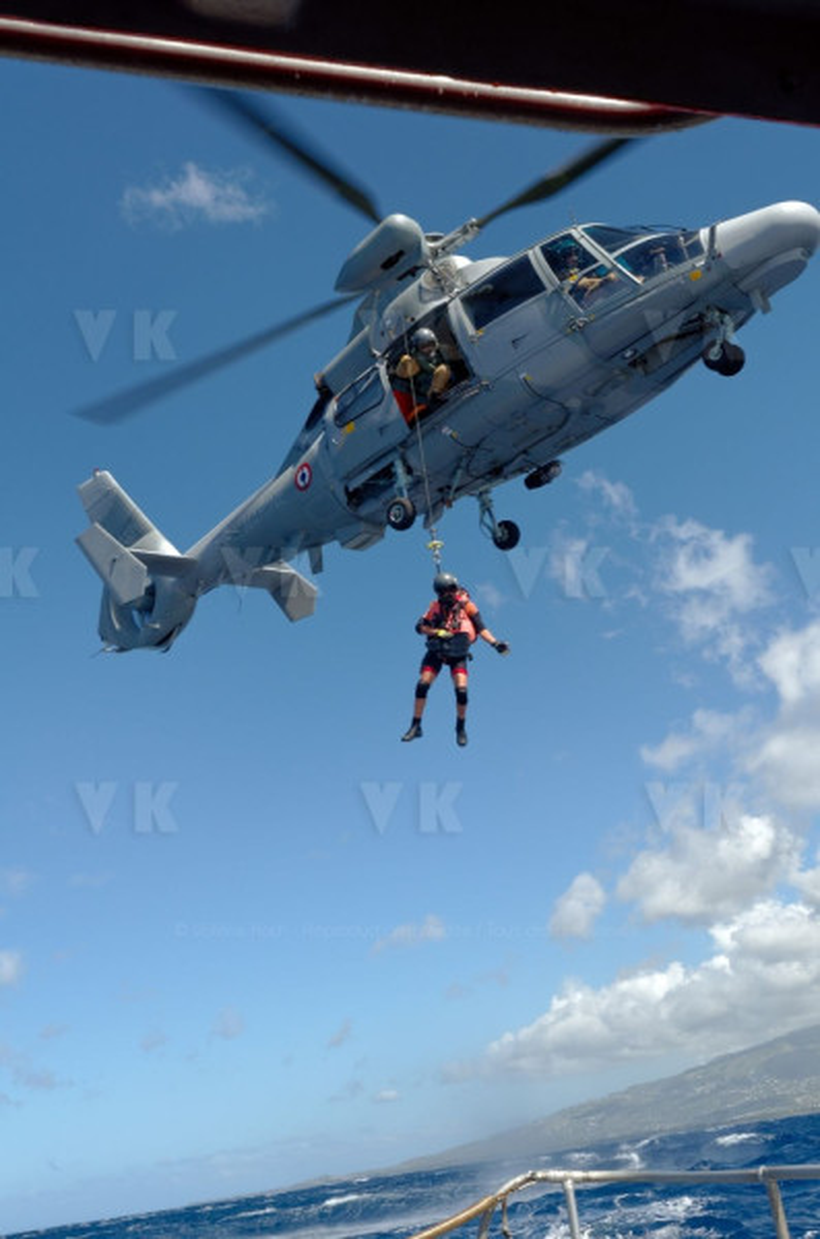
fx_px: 1236
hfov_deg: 36.7
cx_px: 410
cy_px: 620
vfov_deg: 53.2
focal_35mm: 36
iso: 100
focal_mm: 24
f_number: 9
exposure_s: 1/320
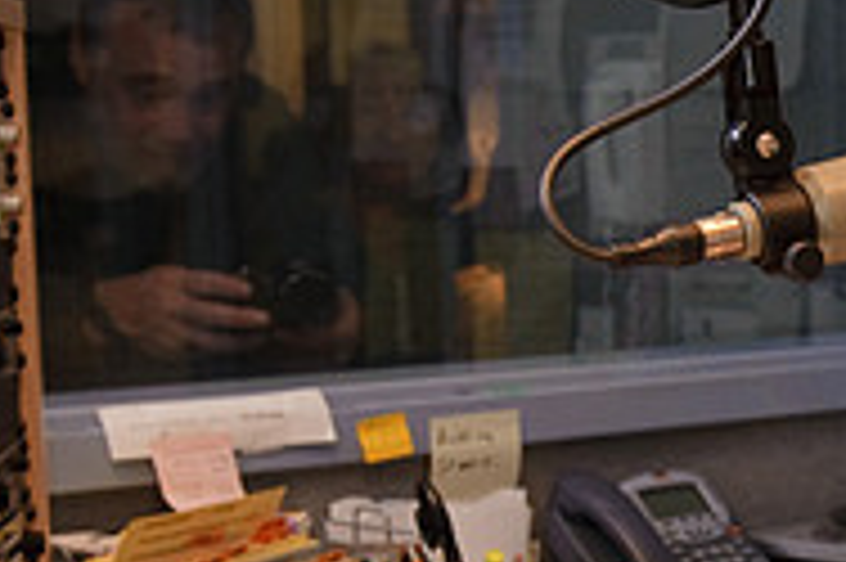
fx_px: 2747
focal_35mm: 117
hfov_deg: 16.5
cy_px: 450
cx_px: 1120
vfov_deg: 11.6
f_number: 5.6
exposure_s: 1/60
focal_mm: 38
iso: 1600
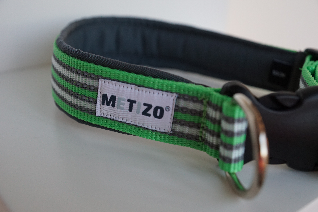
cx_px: 159
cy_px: 106
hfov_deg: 43.6
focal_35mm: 45
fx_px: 397
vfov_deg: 29.9
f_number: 4
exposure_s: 1/160
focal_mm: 30
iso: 1000
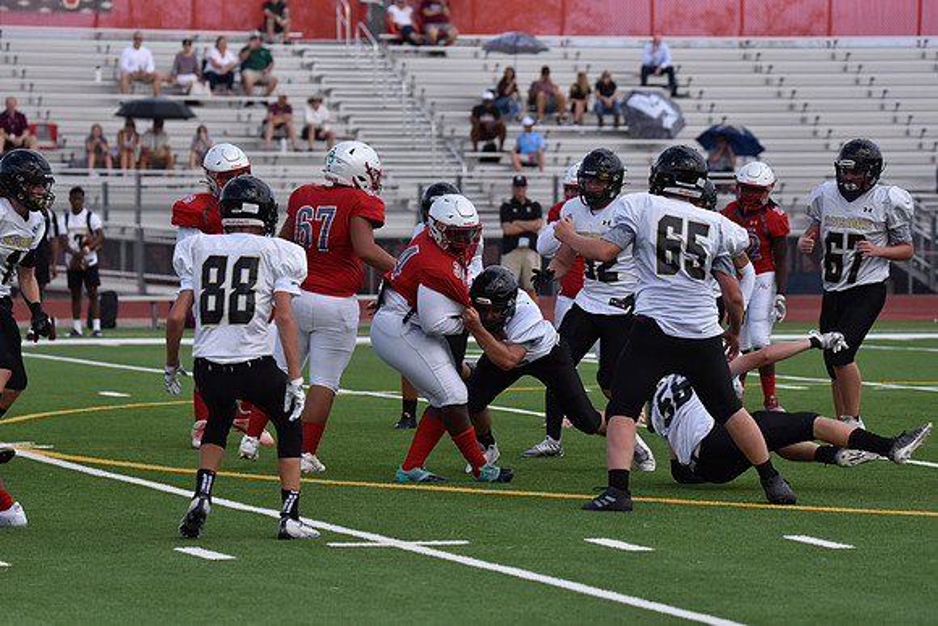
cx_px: 469
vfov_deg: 6.9
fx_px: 5212
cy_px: 313
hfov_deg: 10.3
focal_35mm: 200
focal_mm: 200
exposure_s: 1/4000
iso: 800
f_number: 5.6
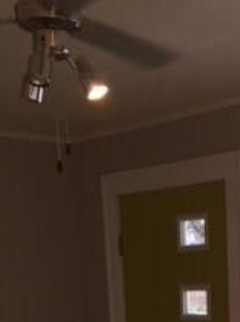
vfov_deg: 19.7
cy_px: 453
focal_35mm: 89
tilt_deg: -10.9
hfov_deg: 16.2
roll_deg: +2.2
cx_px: 238
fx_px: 825
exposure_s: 1/30
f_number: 2.2
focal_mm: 4.15
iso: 80
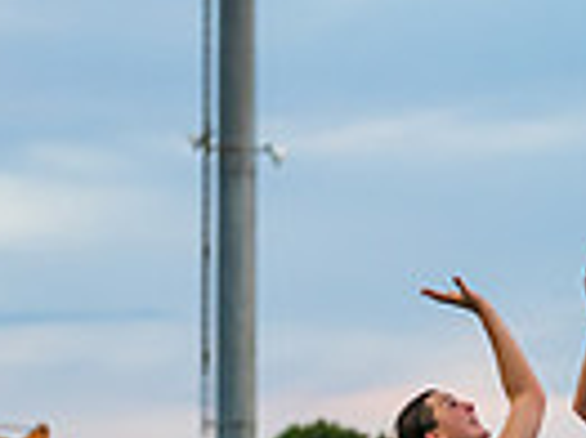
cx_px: 500
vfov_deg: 3.2
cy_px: 693
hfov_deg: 4.3
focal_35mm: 457
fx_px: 7729
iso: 1600
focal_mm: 100
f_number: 2.8
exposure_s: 1/1000
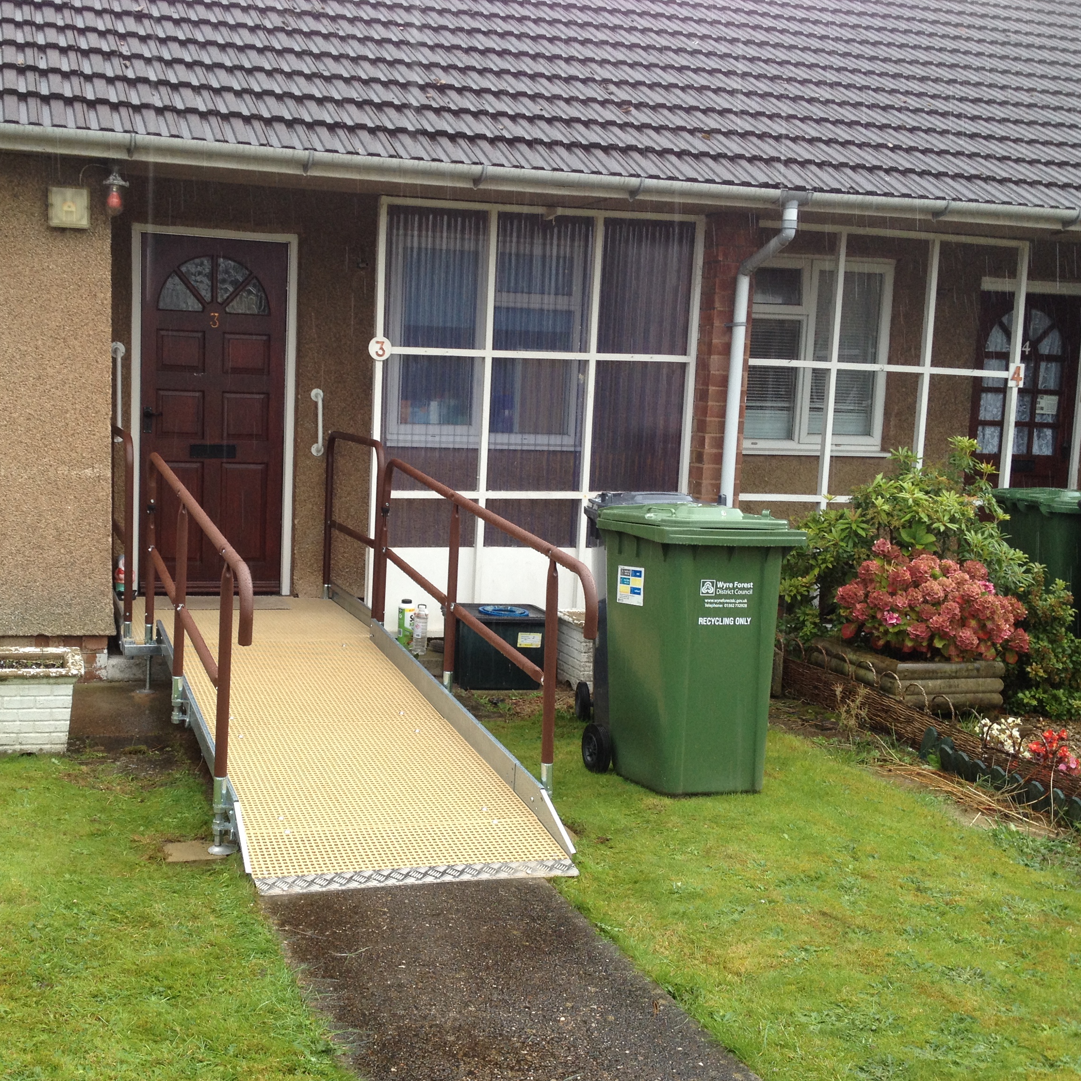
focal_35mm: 44
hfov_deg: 38.1
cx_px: 401
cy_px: 562
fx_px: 1555
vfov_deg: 38.3
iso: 50
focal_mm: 4.28
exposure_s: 1/163
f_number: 2.4
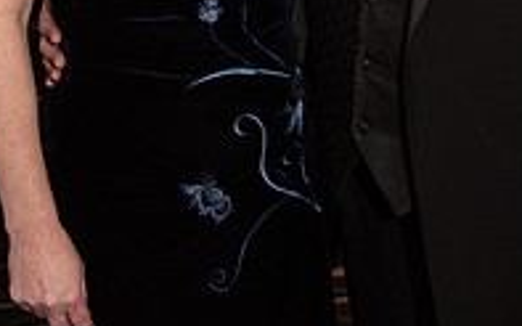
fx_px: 1323
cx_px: 321
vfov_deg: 13.6
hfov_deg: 22.3
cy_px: -82
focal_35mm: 93
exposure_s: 1/200
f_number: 4
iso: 800
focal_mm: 40
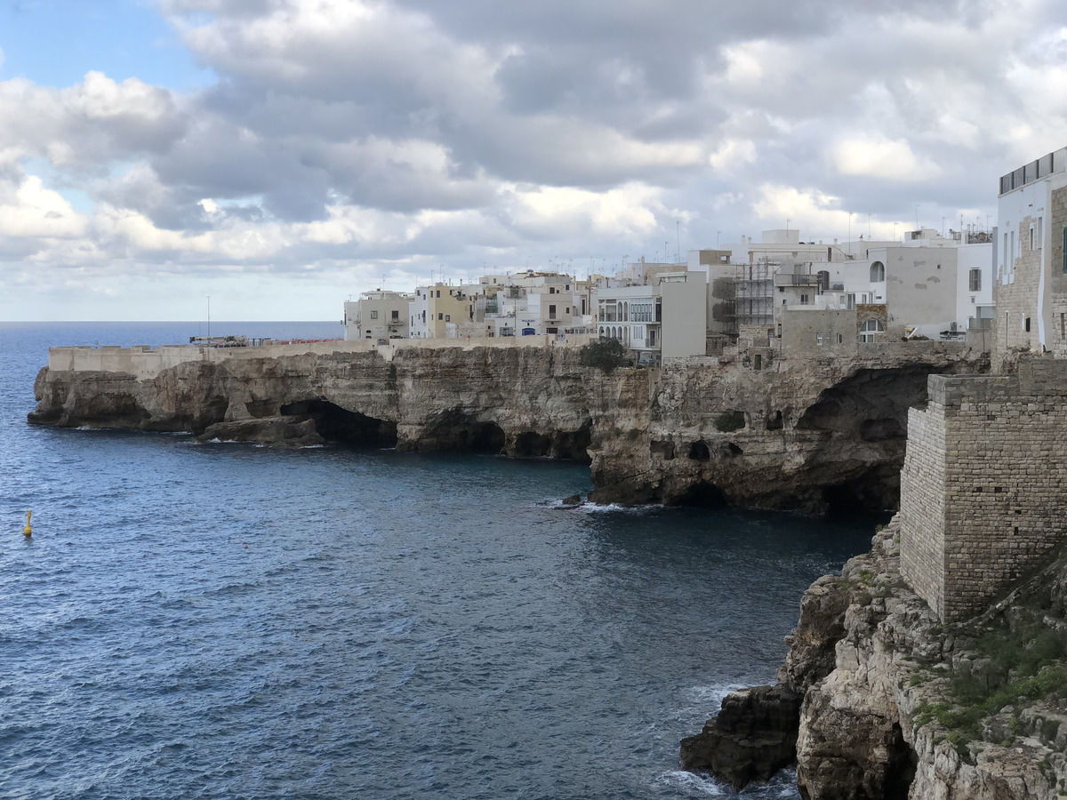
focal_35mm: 52
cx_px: 534
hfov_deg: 36.8
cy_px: 400
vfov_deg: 28.0
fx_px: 1603
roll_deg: +1.1
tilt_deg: -3.4
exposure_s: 1/521
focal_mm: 6
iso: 16
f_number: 2.4
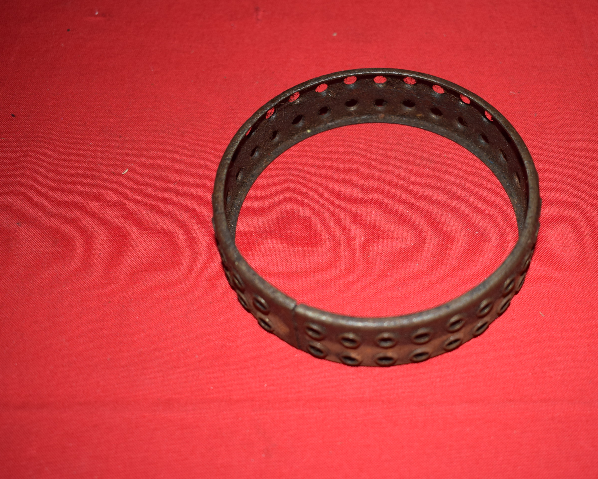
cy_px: 231
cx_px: 365
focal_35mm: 49
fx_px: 867
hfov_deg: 37.9
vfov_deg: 30.8
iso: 400
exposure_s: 1/200
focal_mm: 28
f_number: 5
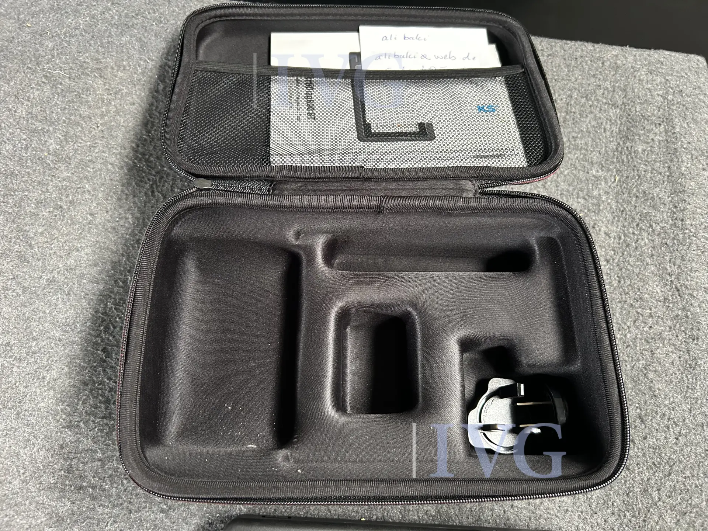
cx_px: 354
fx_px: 532
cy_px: 266
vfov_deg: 53.1
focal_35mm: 26
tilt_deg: -69.2
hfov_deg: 67.3
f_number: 1.5
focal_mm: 5.7
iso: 400
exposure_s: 1/60
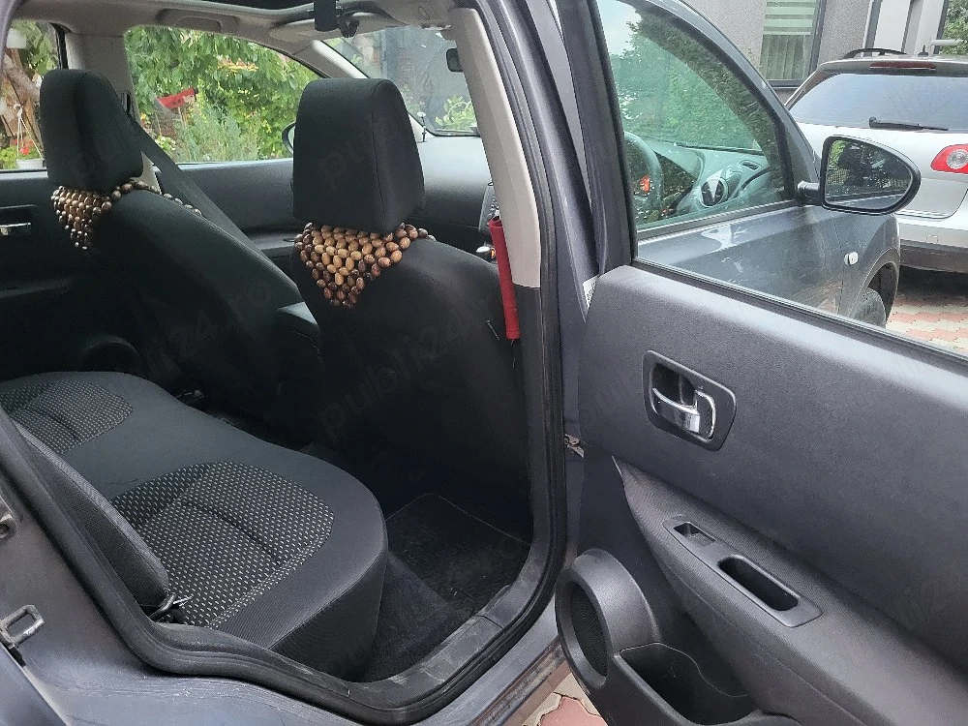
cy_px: 363
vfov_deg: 53.1
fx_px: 727
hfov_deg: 67.3
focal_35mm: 26
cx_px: 484
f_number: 1.8
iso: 800
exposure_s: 1/25
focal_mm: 5.4
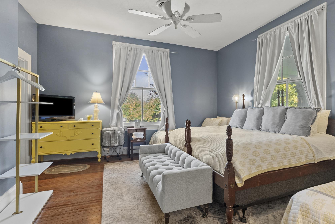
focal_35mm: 20
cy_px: 109
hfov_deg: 83.3
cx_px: 195
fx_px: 186
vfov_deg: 62.0
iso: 1000
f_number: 8
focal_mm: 16
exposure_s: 1/2
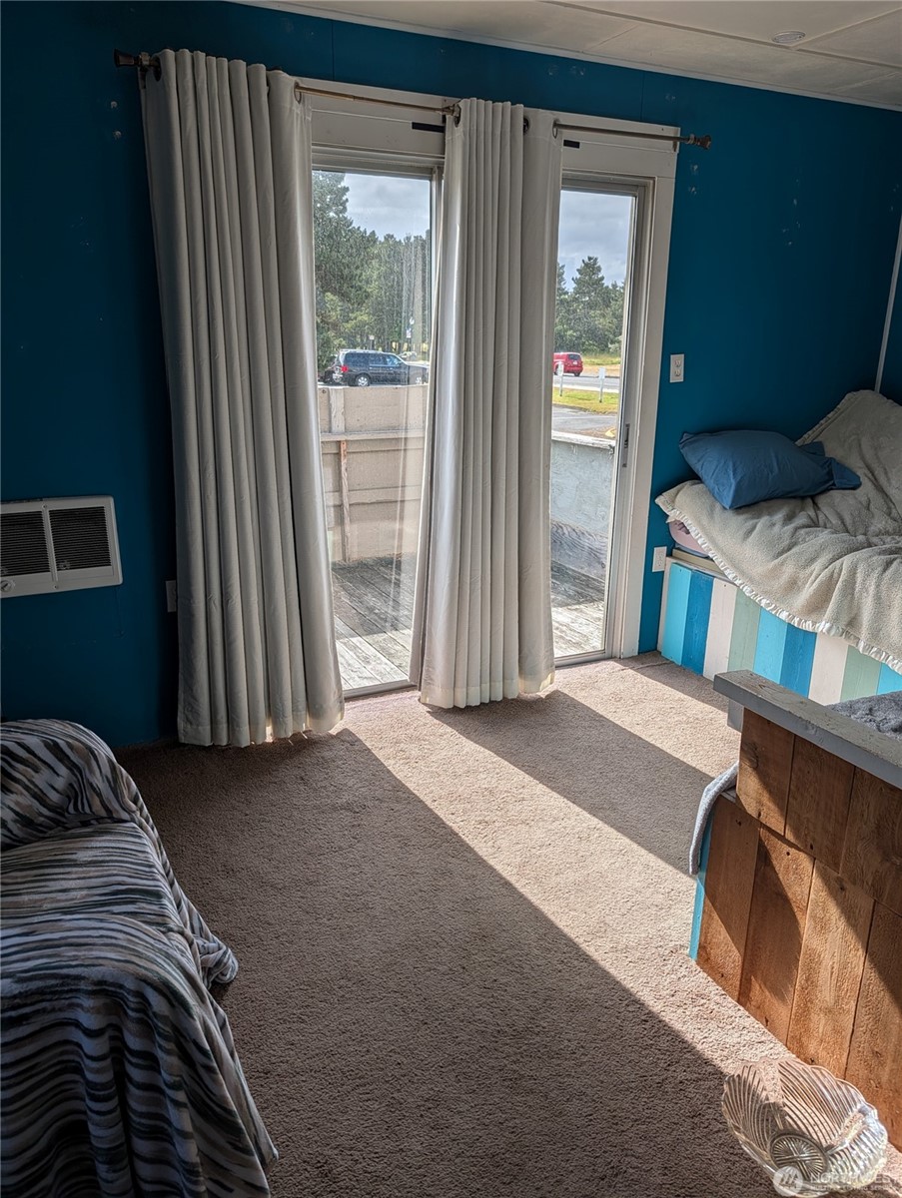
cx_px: 451
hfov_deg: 56.9
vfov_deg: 71.5
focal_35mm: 24
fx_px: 832
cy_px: 599
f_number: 1.68
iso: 19
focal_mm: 6.9
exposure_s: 1/4386
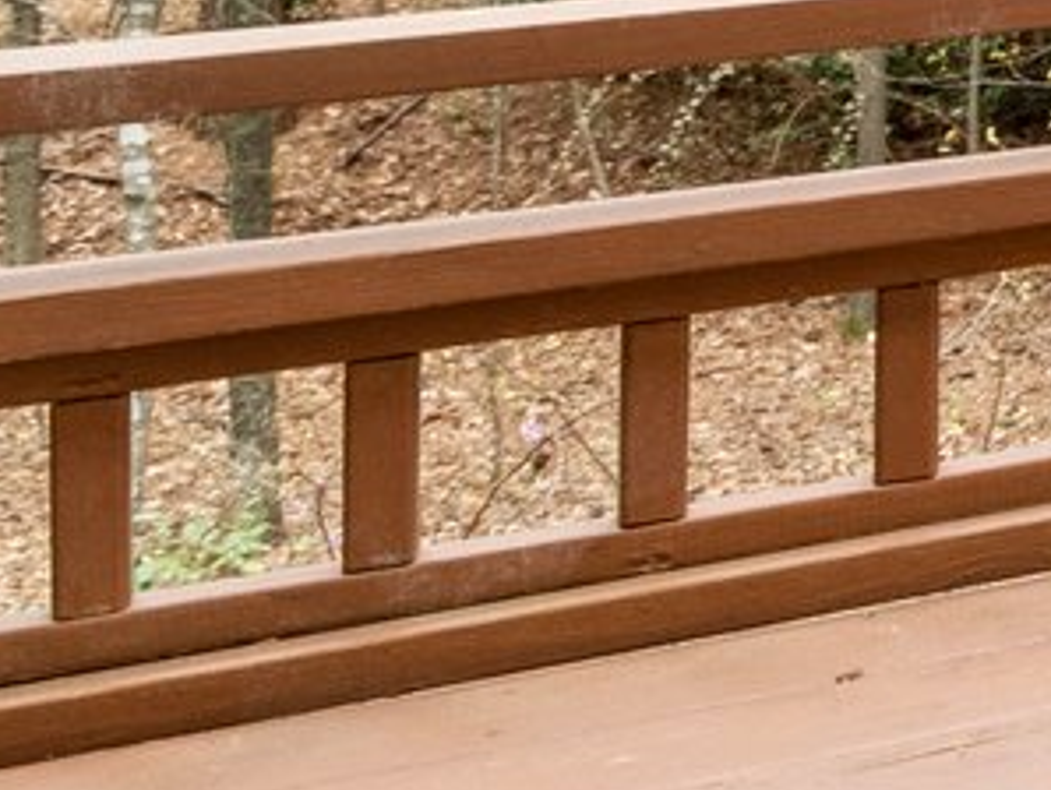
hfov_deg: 9.8
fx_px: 3008
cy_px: -838
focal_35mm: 99
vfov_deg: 12.9
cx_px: 3601
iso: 400
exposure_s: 1/80
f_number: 7.1
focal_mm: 15
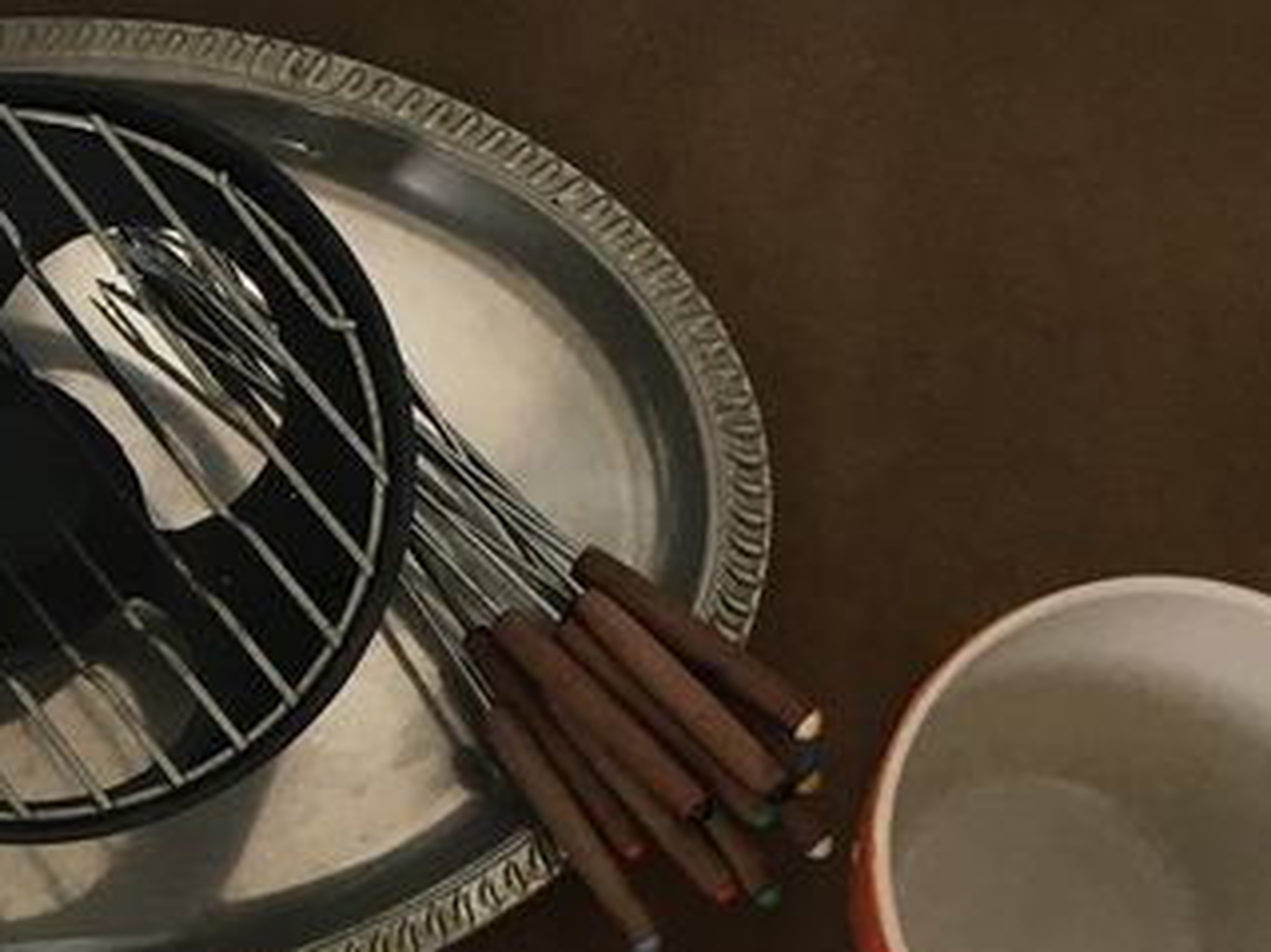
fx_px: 3340
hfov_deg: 20.3
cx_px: -223
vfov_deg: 16.1
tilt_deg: -78.8
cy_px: 753
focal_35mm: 91
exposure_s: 1/33
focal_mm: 4.15
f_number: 2.2
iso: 100
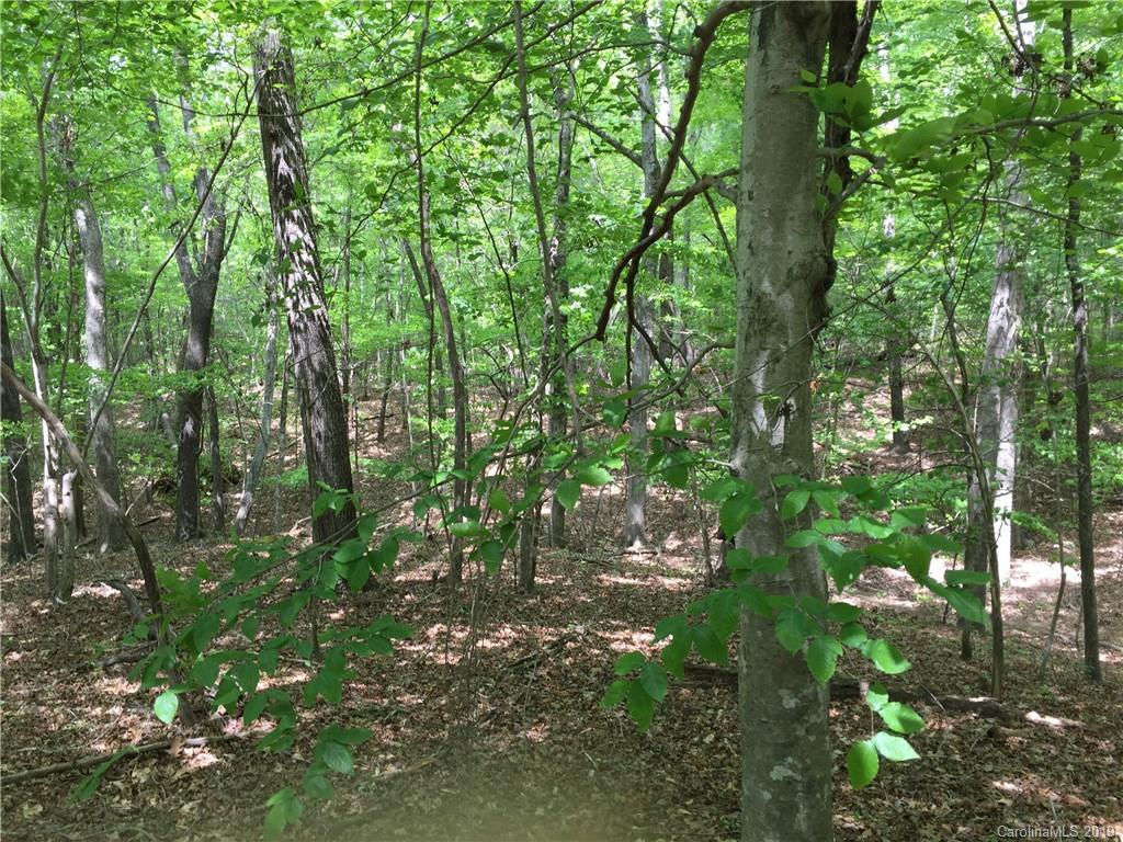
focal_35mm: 29
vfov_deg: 48.2
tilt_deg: -5.8
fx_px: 941
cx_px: 562
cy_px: 421
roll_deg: -2.0
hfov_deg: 61.7
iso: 32
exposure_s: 1/120
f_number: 2.2
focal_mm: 4.15
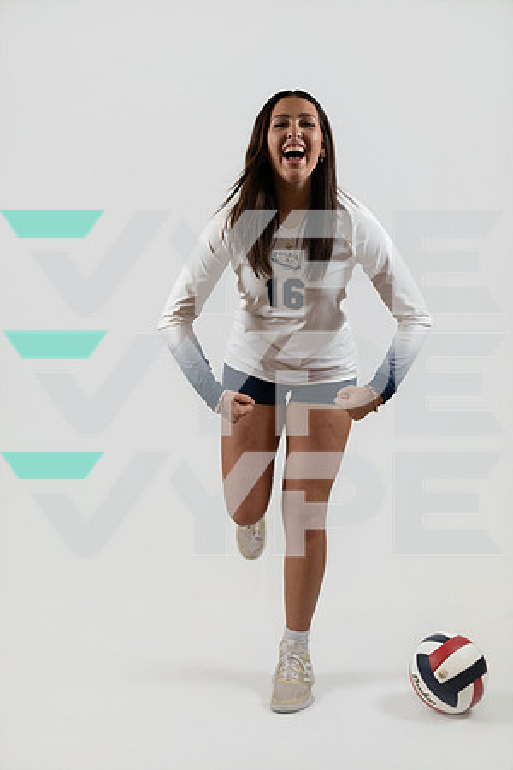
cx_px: 256
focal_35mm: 46
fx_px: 994
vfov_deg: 42.3
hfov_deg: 28.9
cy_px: 385
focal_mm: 46.5
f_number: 4
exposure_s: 1/160
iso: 320
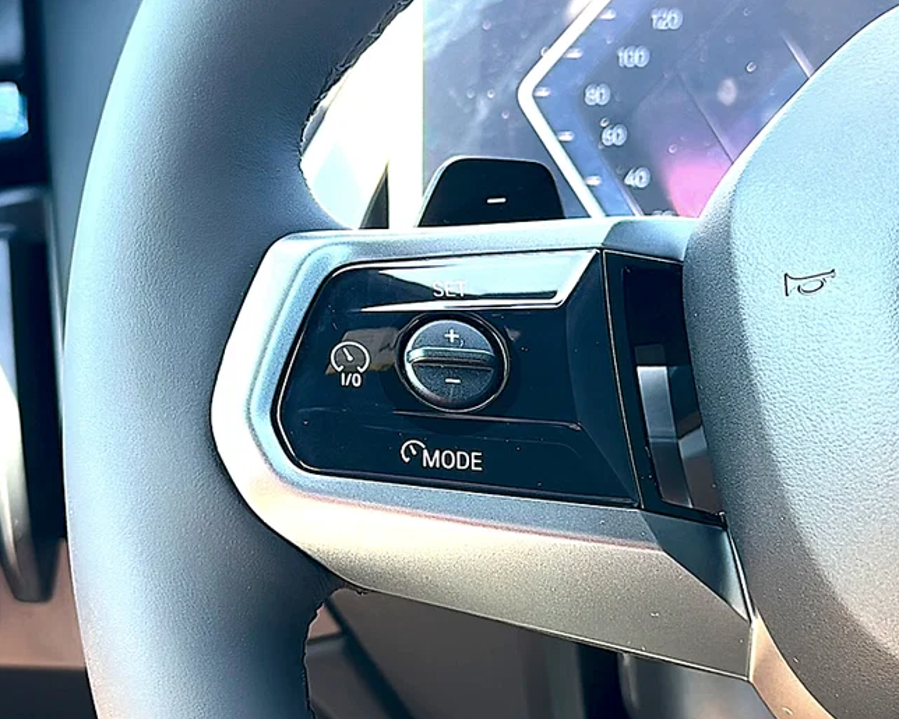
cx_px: 479
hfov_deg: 36.0
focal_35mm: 52
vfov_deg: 29.1
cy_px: 362
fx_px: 1383
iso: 64
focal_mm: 6.86
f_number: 1.78
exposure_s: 1/94
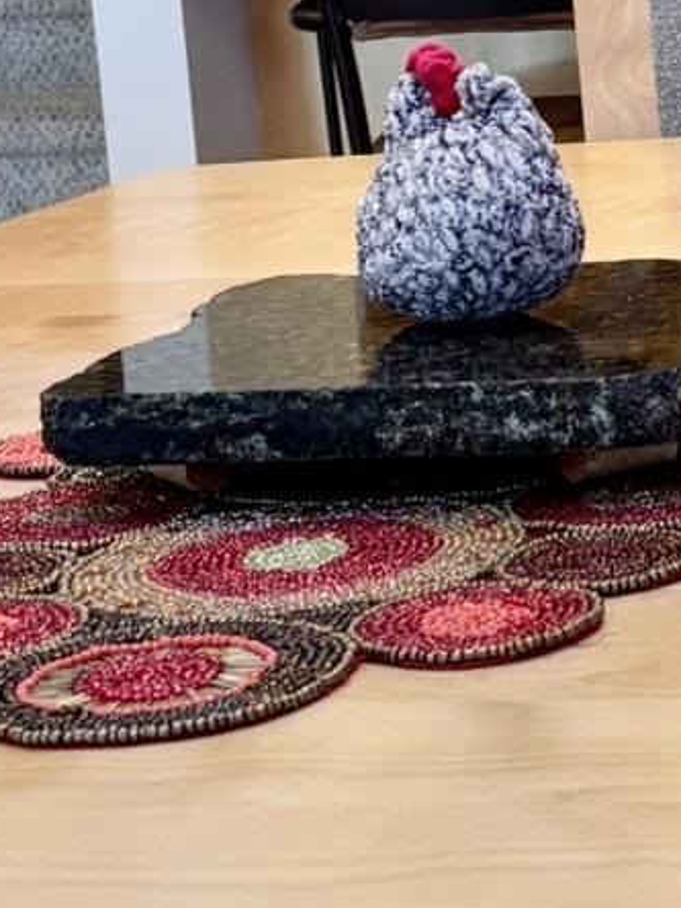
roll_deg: +3.1
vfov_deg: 16.2
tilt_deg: -5.7
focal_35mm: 120
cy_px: 131
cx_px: 791
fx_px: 3148
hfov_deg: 12.1
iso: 125
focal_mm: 5.96
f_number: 1.6
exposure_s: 1/120
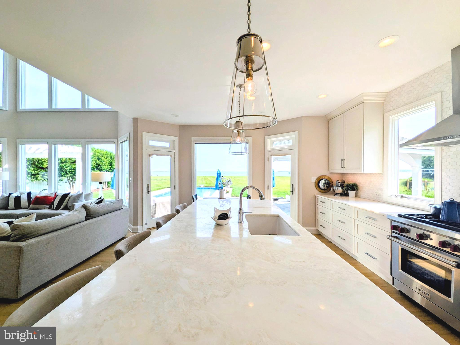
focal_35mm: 14
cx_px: 230
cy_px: 172
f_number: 2.2
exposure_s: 1/1355
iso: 48
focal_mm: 1.85
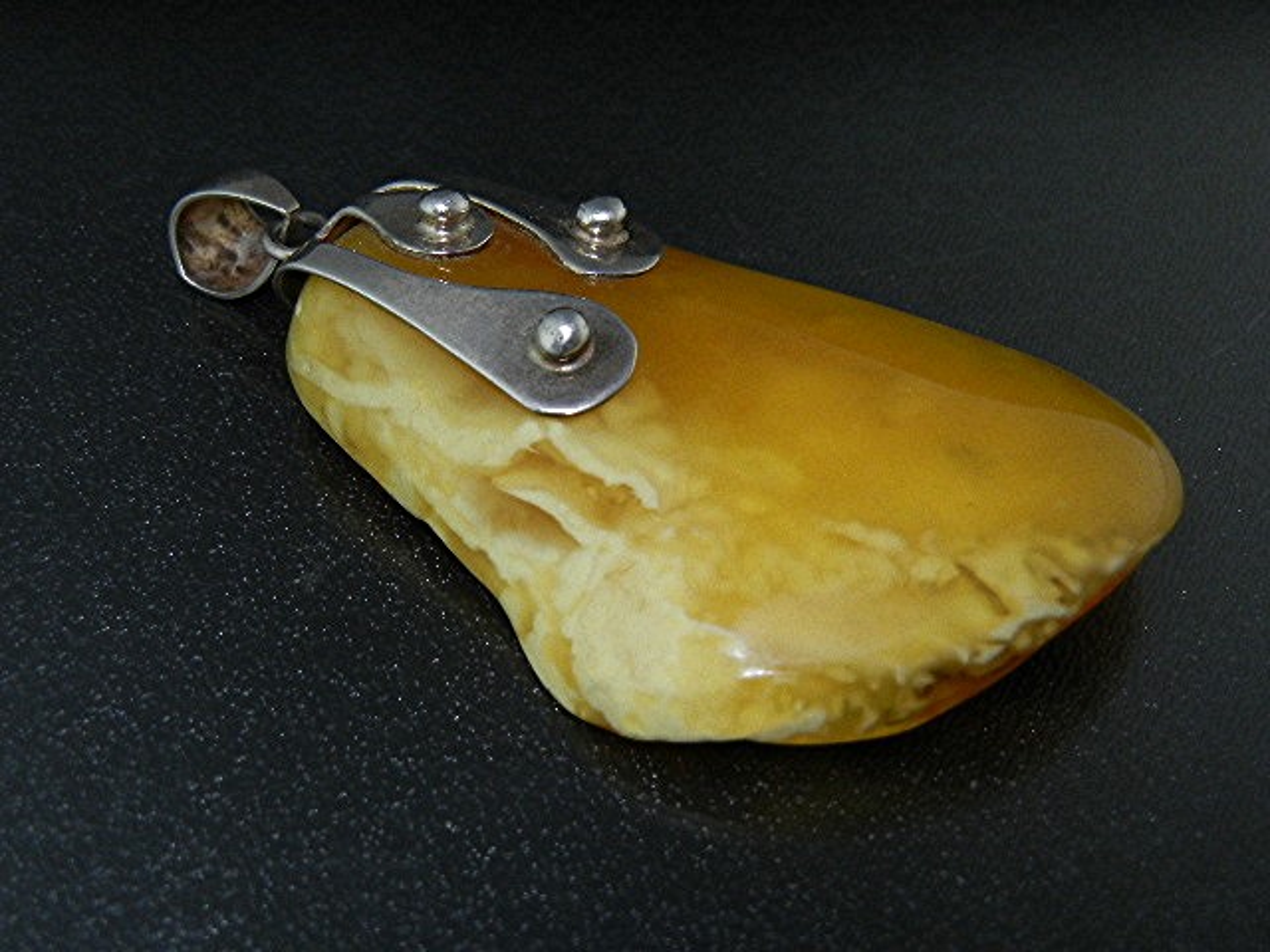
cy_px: 476
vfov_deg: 32.2
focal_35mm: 45
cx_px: 635
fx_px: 1651
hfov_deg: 42.1
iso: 385
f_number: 7.6
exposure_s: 1/30
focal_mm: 8.1
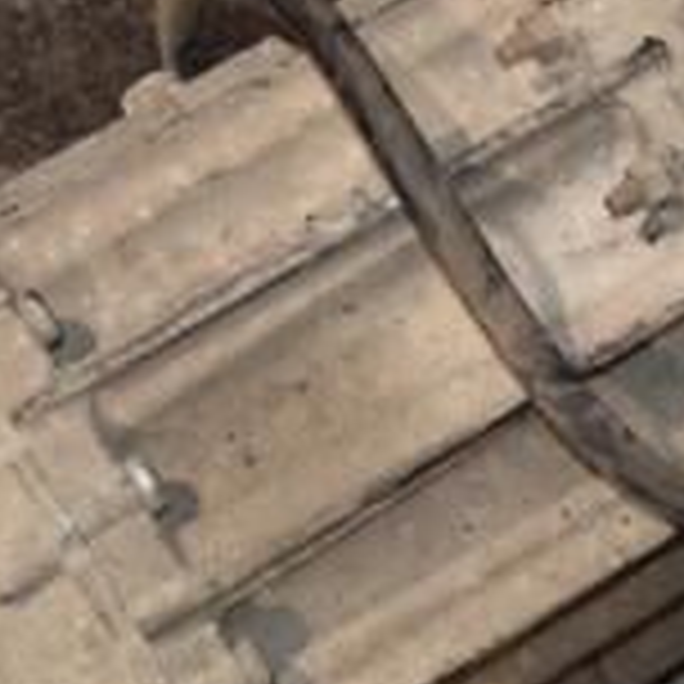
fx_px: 3376
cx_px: 972
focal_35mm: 151
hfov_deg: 11.2
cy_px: 144
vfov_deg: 11.5
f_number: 5
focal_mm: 30
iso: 800
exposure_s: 1/60
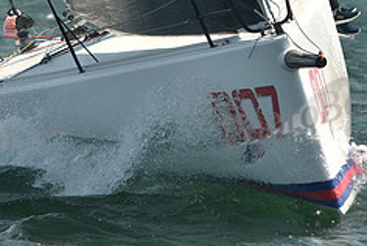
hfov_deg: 5.6
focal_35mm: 368
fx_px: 3756
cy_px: 51
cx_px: 142
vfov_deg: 3.7
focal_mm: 150
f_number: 4.5
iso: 250
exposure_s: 1/640
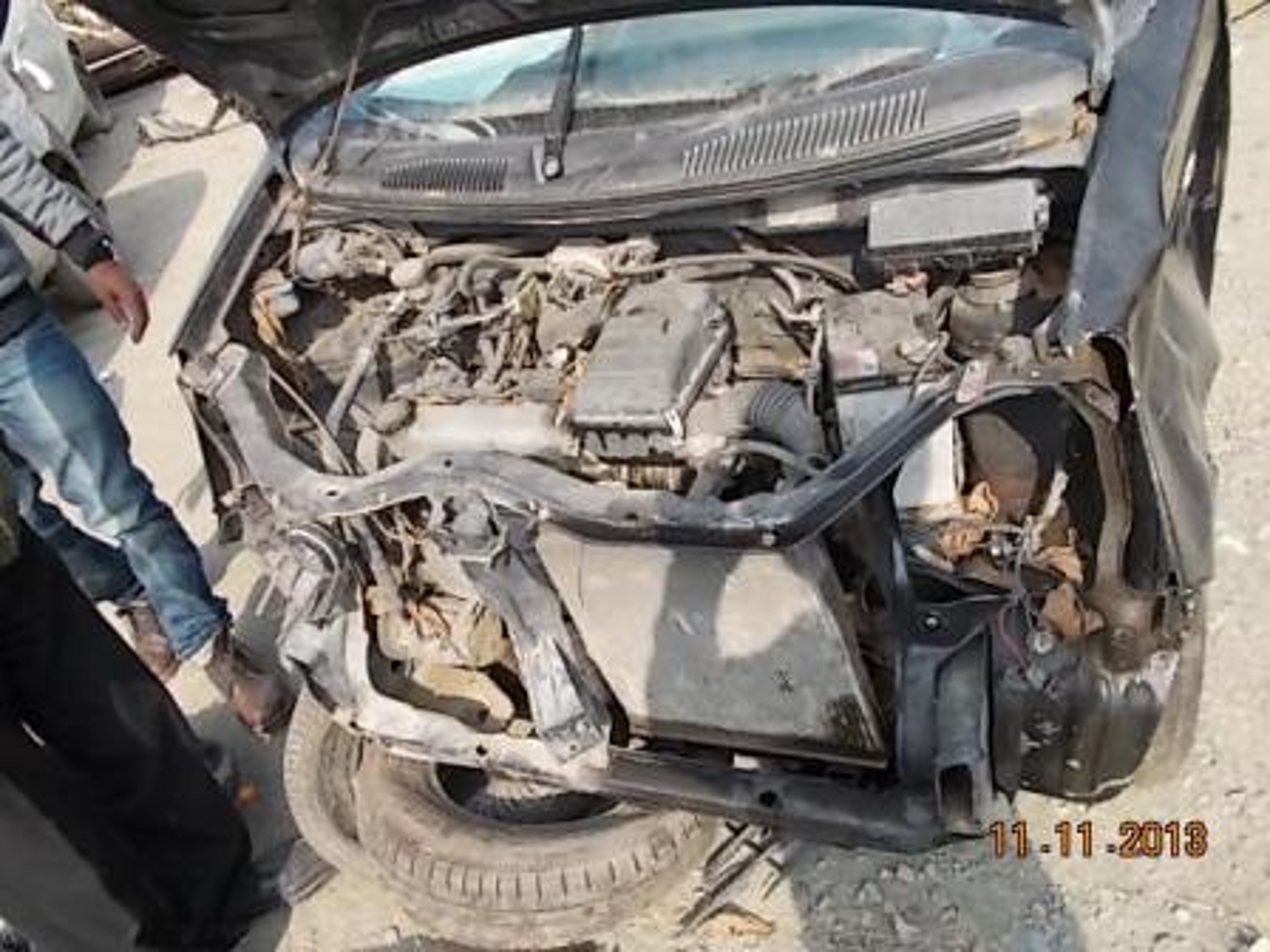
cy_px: 476
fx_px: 954
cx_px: 635
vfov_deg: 53.1
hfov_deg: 67.3
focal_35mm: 26
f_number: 3.2
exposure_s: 1/400
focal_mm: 4.6
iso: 80
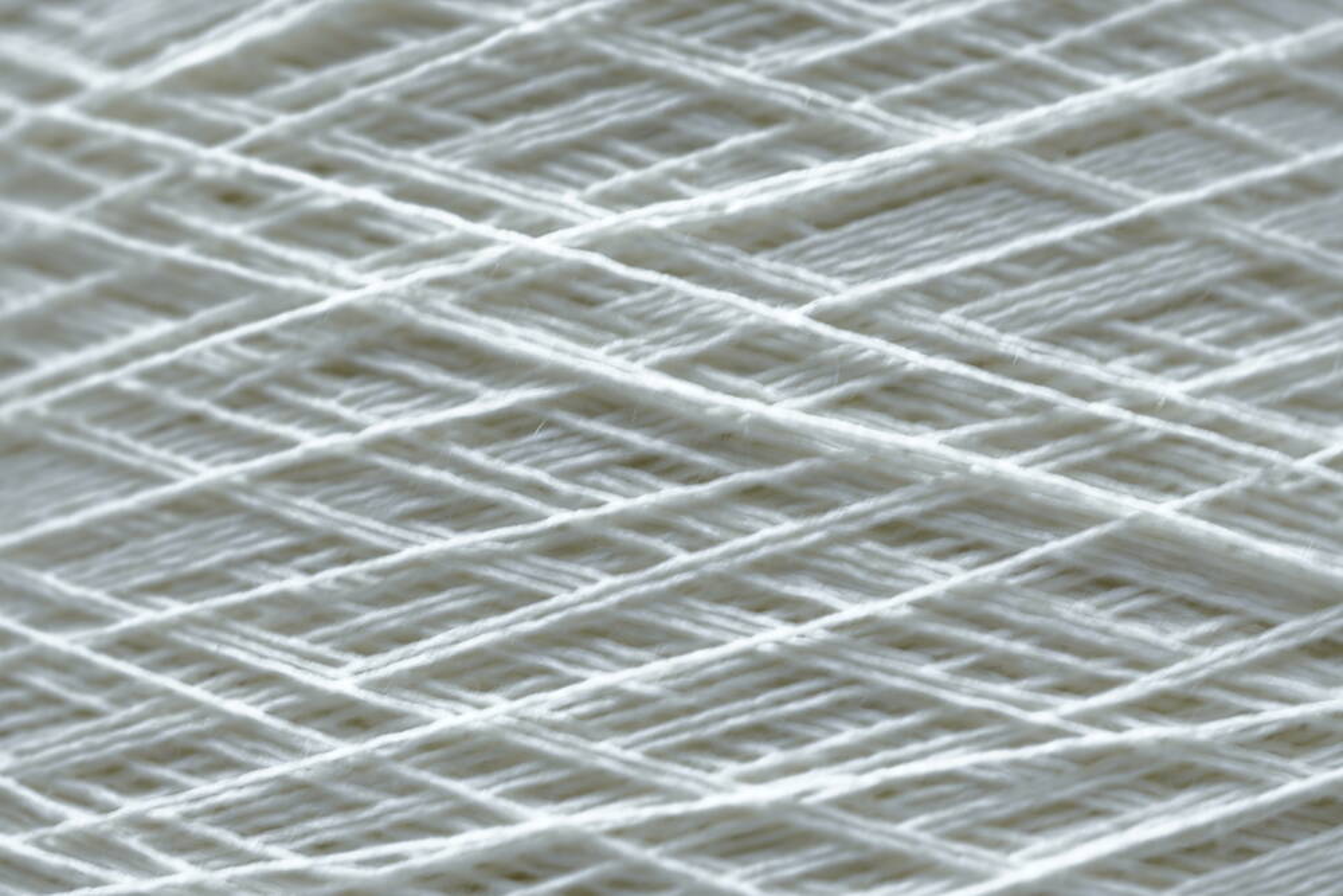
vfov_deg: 29.9
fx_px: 1679
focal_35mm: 45
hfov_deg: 43.6
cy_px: 448
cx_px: 672
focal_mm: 30
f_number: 6.3
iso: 250
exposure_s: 1/30
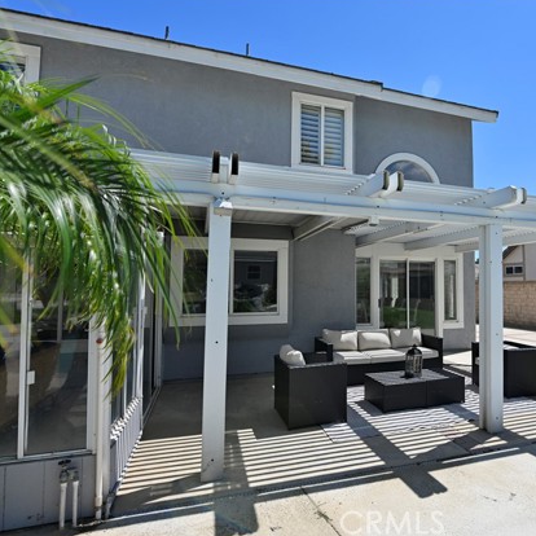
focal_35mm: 21
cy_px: 265
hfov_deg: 70.4
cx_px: 351
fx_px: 368
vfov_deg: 72.1
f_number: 5.6
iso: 800
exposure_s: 1/4000
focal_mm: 16
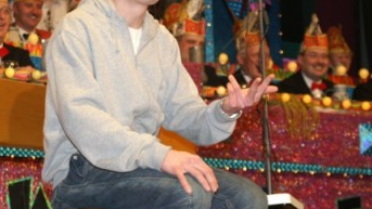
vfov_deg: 8.7
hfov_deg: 15.3
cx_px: 152
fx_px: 1381
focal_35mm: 140
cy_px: 79
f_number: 5
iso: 400
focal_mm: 60
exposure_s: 1/60
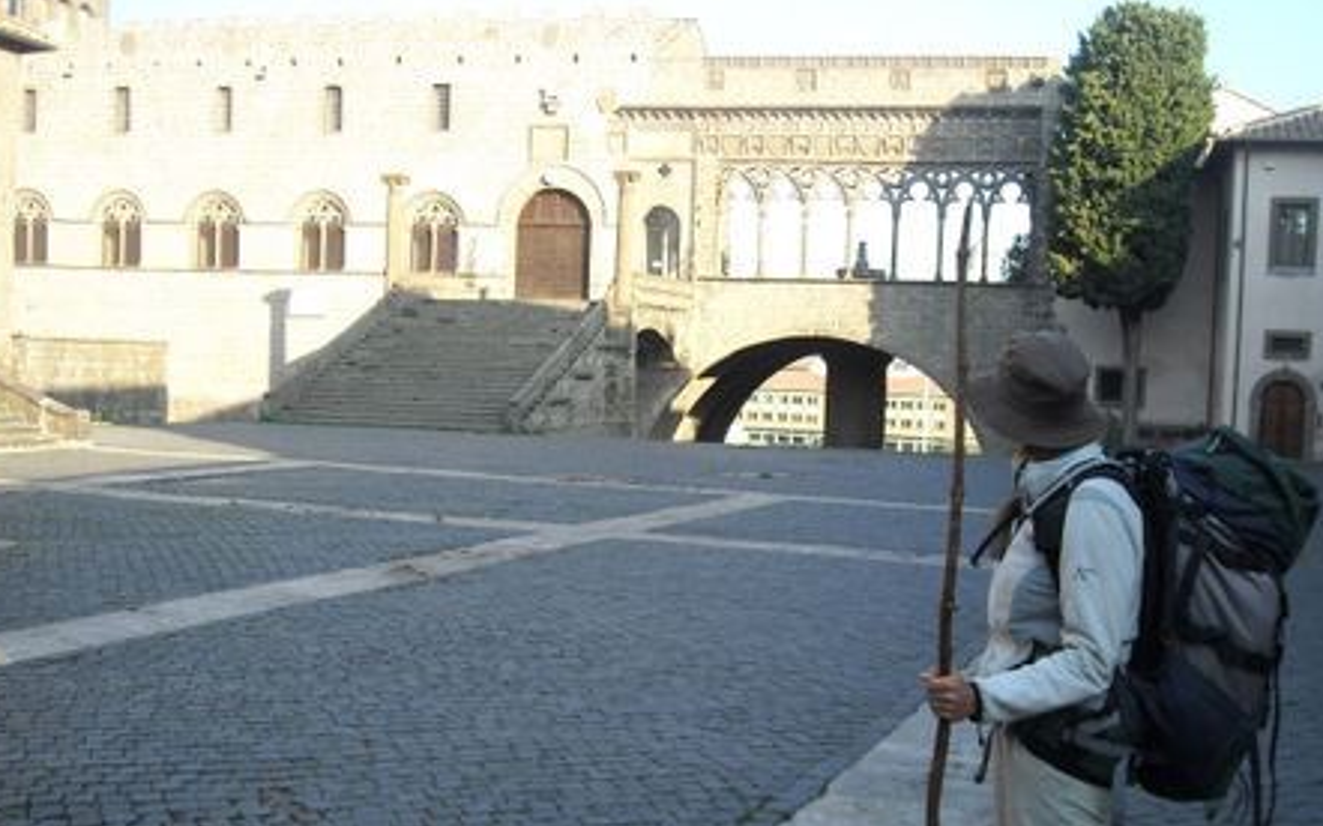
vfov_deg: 30.4
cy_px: 507
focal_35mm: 42
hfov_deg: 47.2
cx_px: 659
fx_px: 1514
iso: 80
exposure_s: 1/250
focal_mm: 5.7
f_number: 2.8
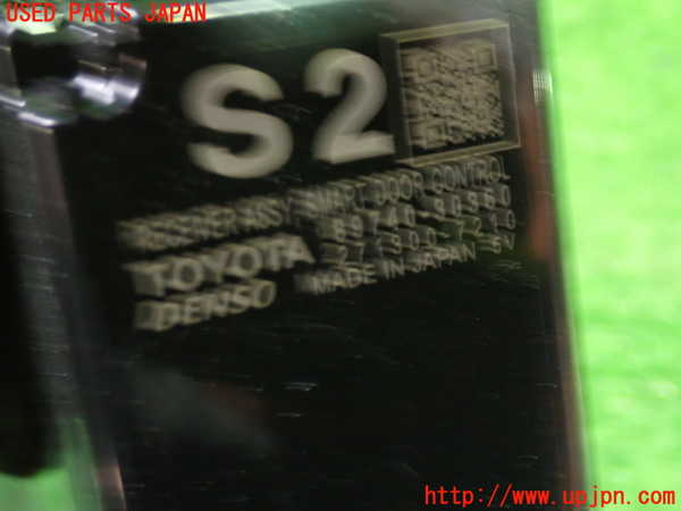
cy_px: 256
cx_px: 340
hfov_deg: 35.5
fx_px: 1062
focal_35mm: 54
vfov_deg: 27.0
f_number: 3.3
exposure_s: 1/13
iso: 1000
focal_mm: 9.65
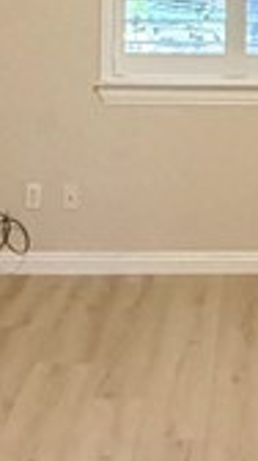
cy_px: -121
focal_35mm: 93
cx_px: 329
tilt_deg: +1.7
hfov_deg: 12.6
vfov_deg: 21.1
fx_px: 1136
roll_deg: -0.2
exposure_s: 1/41
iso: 250
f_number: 2.2
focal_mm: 2.22
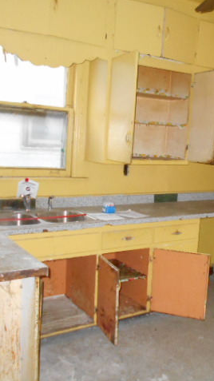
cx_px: 127
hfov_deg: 31.1
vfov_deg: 52.8
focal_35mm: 38
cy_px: 190
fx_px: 384
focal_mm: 4.6
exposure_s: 1/25
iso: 640
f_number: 3.2
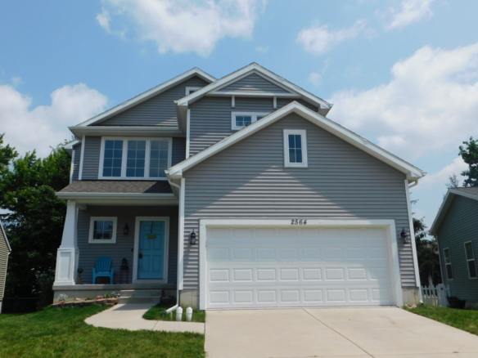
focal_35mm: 30
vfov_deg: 46.8
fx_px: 414
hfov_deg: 60.0
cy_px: 179
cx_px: 239
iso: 125
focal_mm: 5.3
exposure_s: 1/640
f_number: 6.4
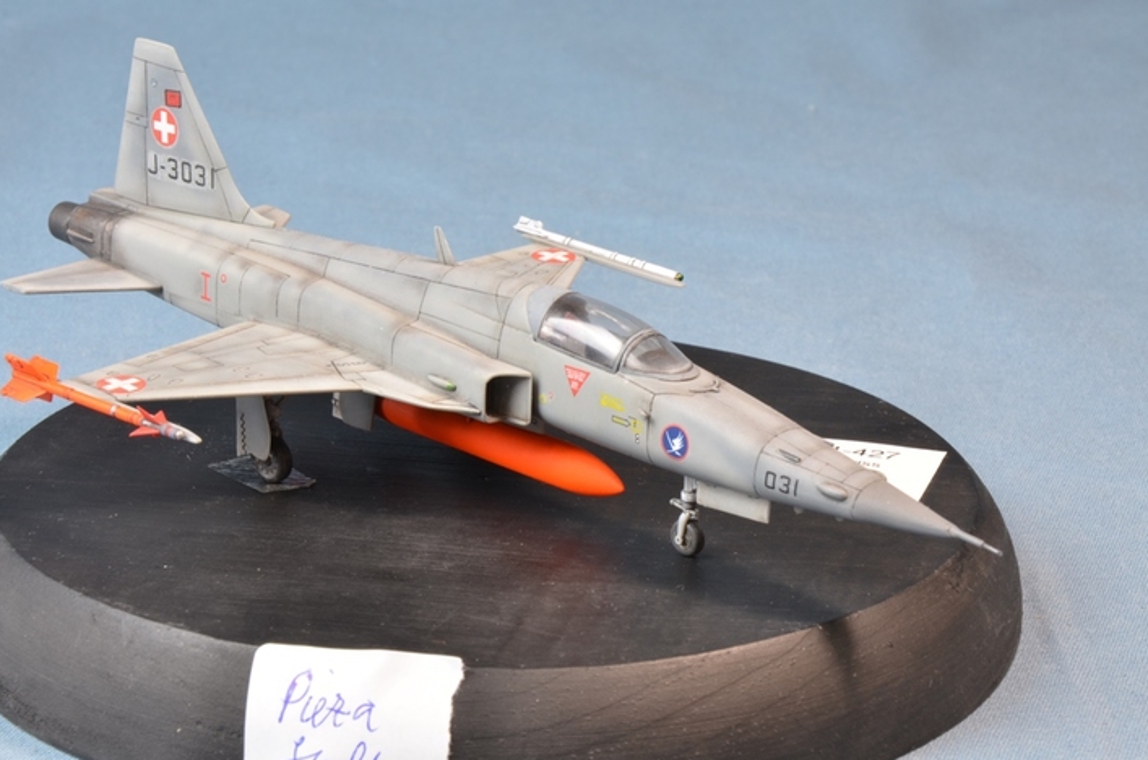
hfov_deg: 18.3
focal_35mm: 112
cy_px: 335
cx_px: 510
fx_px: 3564
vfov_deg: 12.2
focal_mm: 66
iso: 200
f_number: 20
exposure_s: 1/1.3
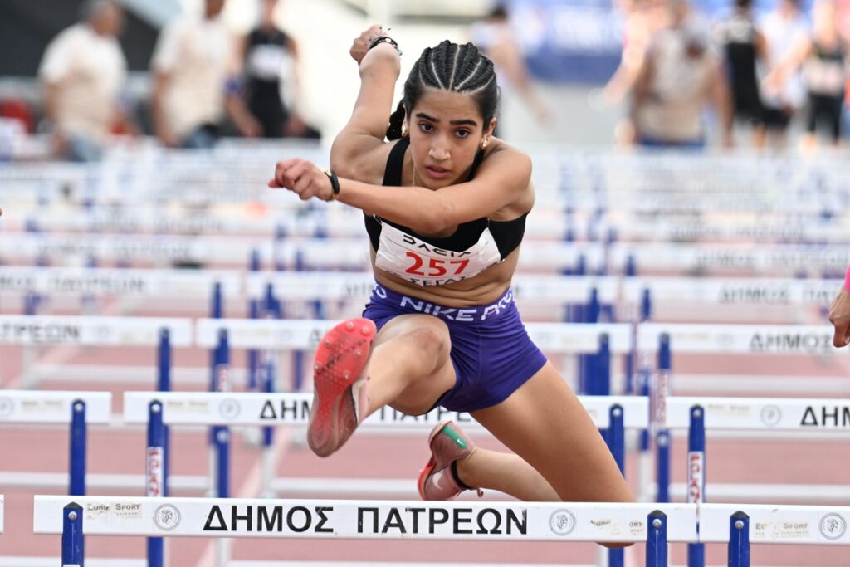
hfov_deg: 6.2
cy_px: 284
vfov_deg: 4.2
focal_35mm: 330
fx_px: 7792
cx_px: 425
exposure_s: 1/800
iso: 320
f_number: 6
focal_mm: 330
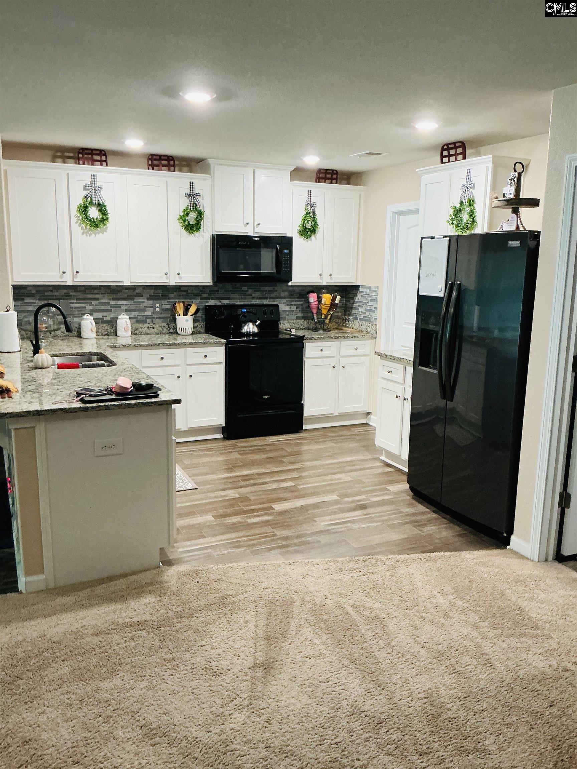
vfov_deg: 61.7
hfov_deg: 48.2
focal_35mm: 29
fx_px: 645
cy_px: 384
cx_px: 288
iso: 250
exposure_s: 1/60
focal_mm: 3
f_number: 1.8
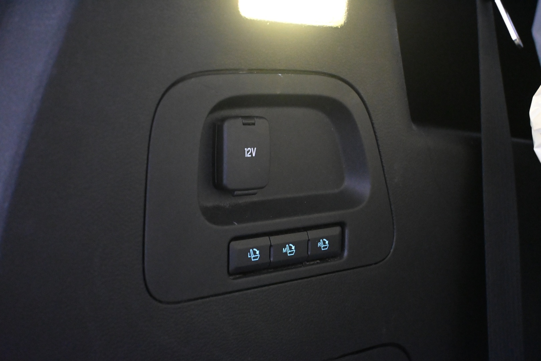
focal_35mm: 57
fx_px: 857
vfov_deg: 23.8
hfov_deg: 35.1
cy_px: 180
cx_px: 270
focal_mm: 38
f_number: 5.6
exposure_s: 1/60
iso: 8000
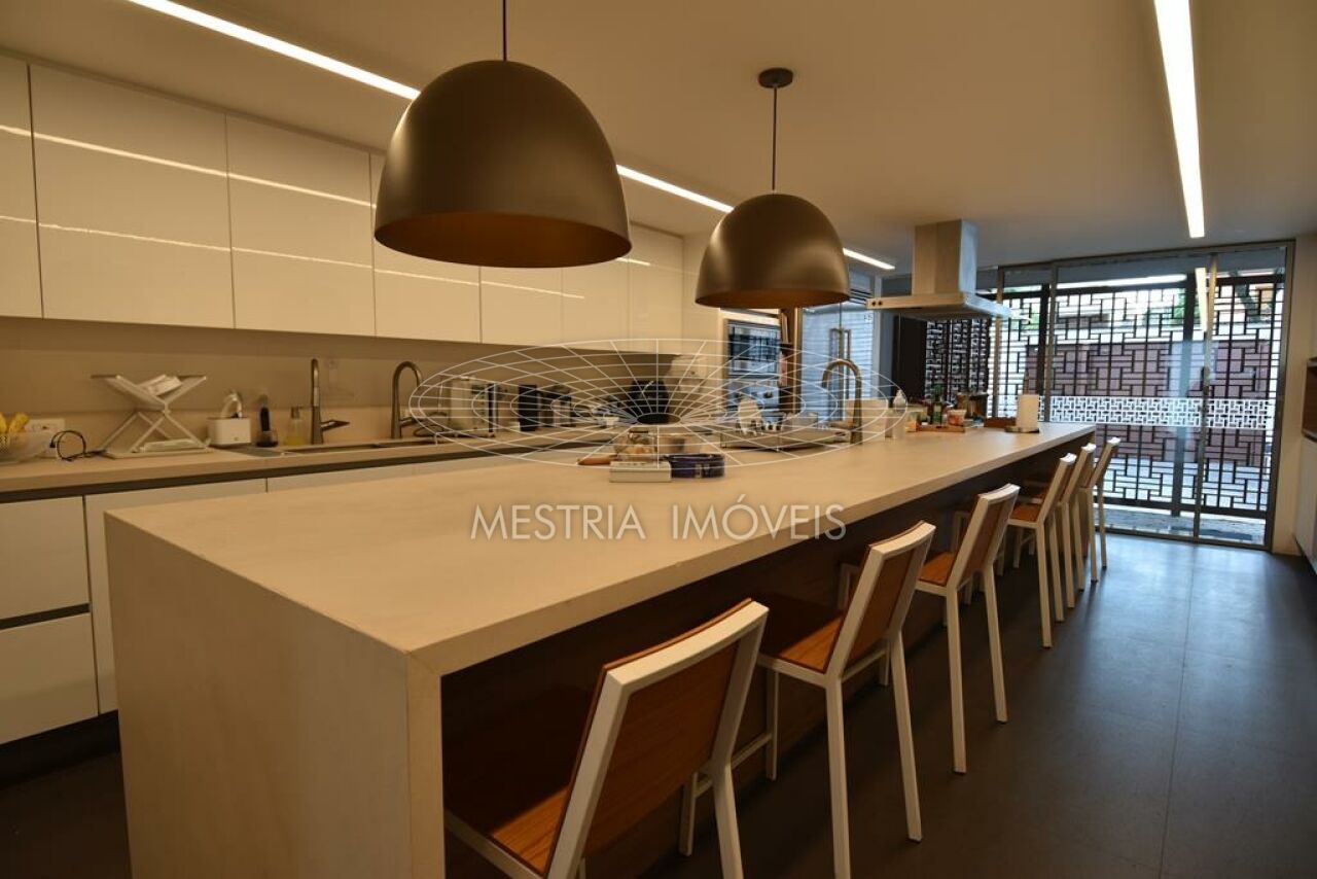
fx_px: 659
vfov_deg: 67.4
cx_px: 658
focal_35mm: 18
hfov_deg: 90.0
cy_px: 440
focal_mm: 12
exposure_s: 1/100
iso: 400
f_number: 5
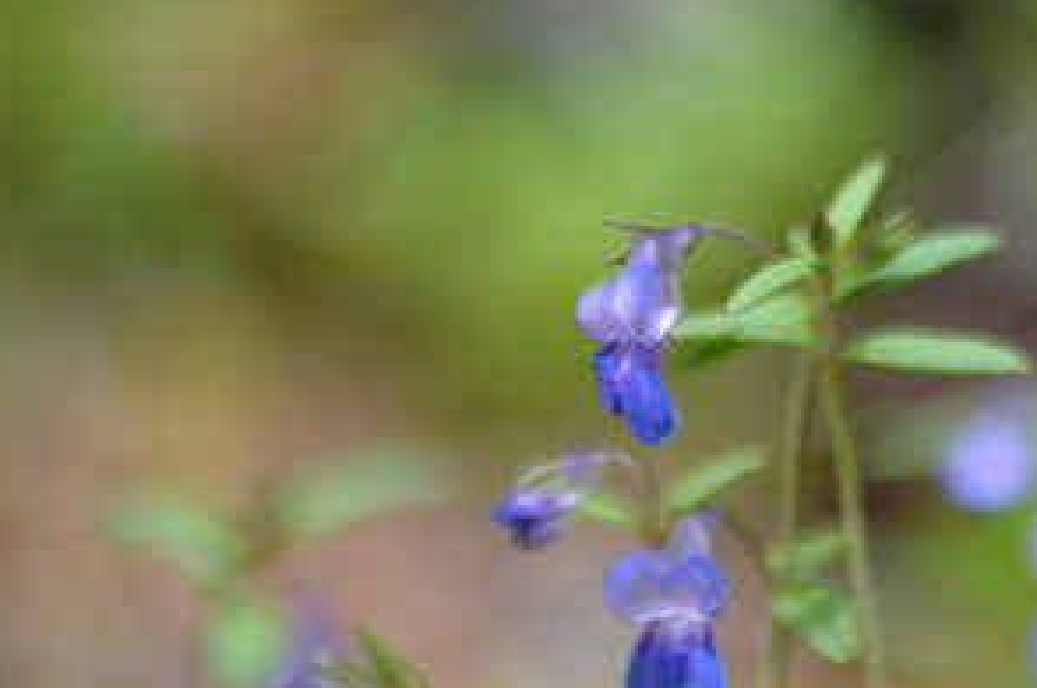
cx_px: 723
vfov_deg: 1.7
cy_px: 466
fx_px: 22978
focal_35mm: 799
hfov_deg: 2.6
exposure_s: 1/1000
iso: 500
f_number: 5.6
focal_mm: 270
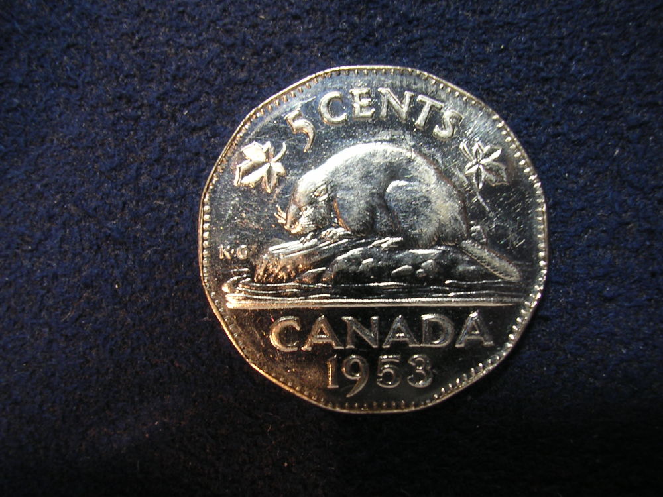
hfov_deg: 49.0
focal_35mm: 38
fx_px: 728
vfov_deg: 37.7
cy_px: 248
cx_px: 332
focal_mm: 5.8
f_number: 2.8
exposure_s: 1/5.6
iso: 100
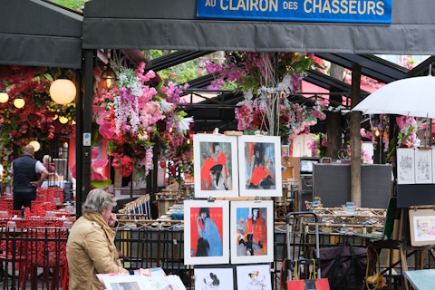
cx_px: 218
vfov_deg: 16.5
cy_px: 145
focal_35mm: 83
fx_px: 1003
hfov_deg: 24.5
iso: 320
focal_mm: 55
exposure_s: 1/85
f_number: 4.5
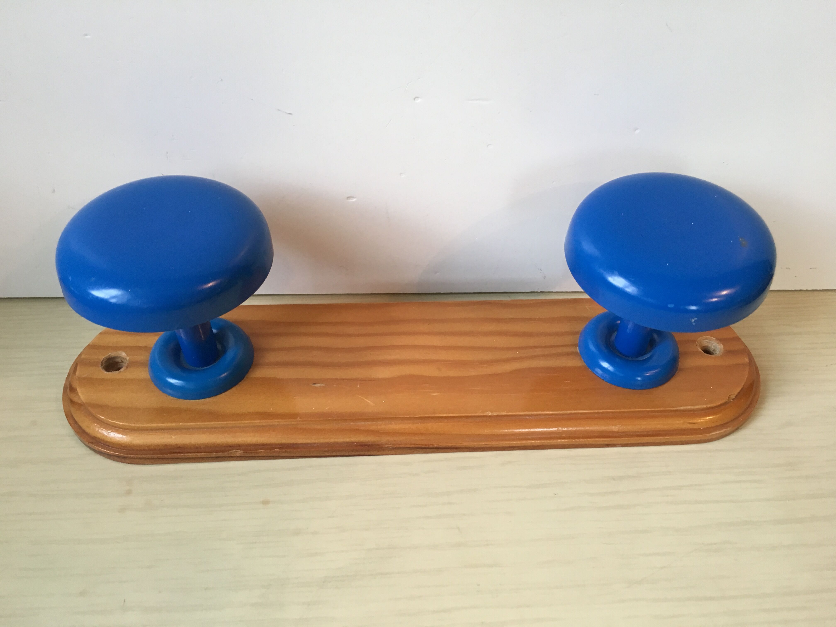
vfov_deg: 48.2
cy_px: 314
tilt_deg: -47.1
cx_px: 418
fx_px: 700
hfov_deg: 61.7
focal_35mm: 29
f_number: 2.2
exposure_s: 1/33
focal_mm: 4.15
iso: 100
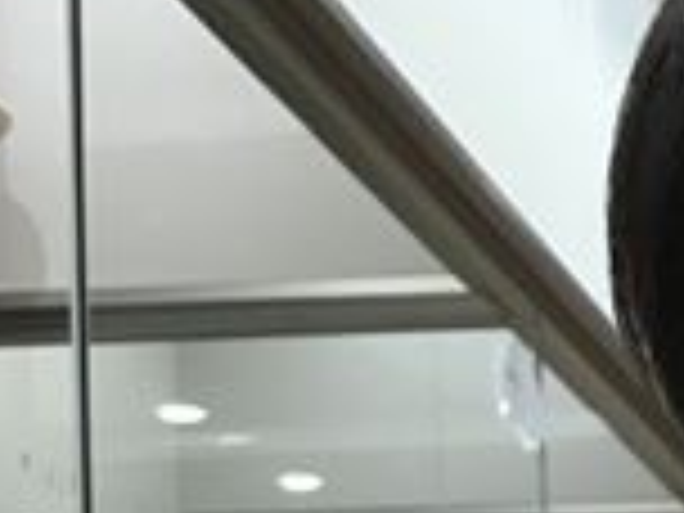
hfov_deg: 14.6
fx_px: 2411
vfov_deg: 11.4
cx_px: 1152
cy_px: 891
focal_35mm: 122
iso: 50
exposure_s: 1/30
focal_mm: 3.3
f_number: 2.4
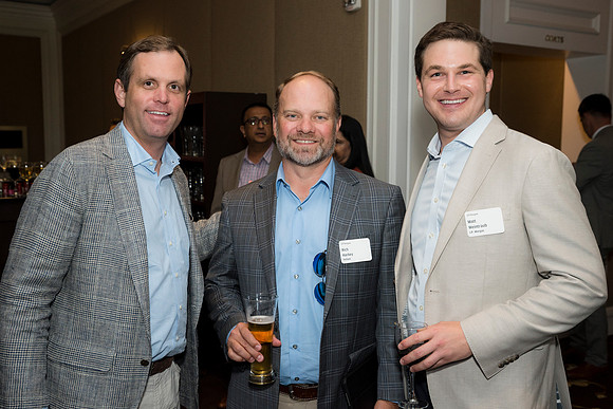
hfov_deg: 48.4
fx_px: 681
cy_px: 204
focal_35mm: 40
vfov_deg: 33.4
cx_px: 306
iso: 800
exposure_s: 1/125
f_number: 5.6
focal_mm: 40
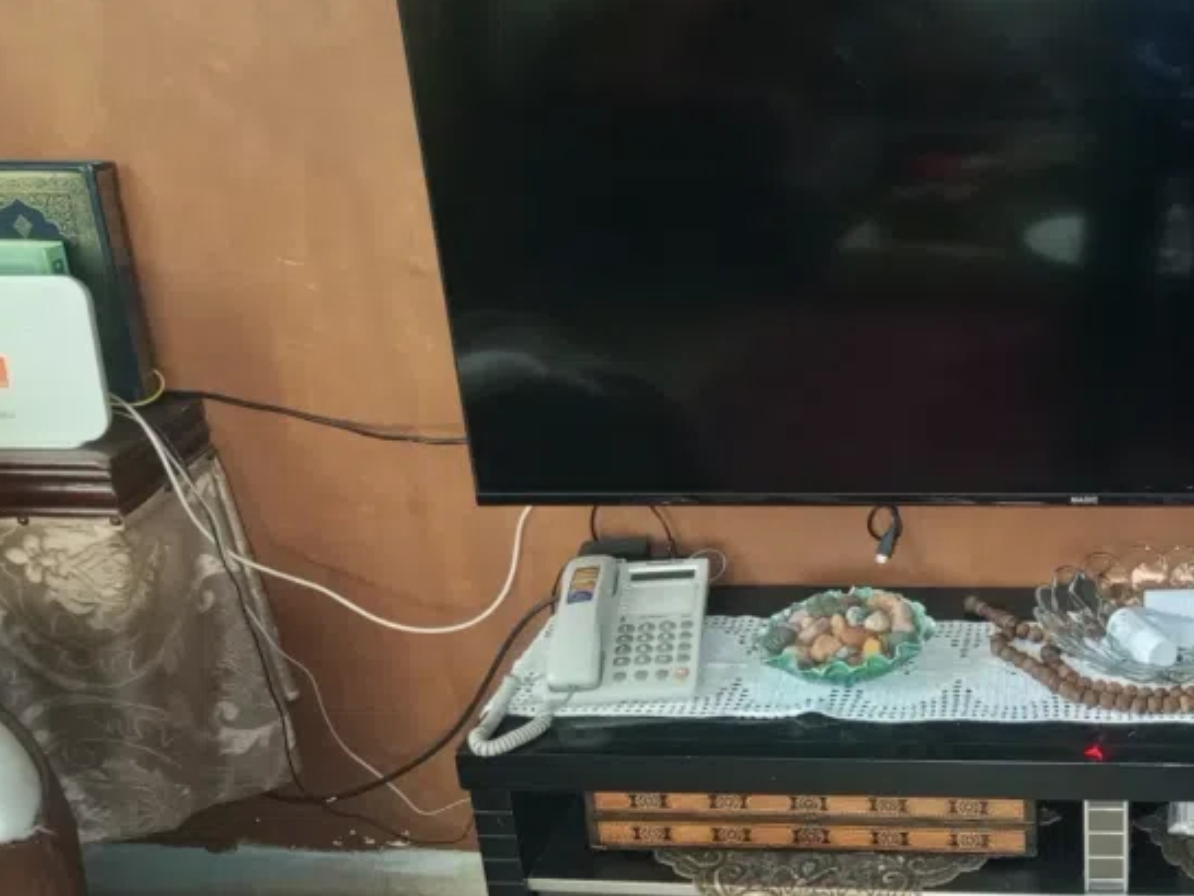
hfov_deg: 37.8
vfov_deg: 30.9
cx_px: 1067
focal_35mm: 47
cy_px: 440
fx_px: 1622
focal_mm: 4.69
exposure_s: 1/20
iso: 4915
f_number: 1.79
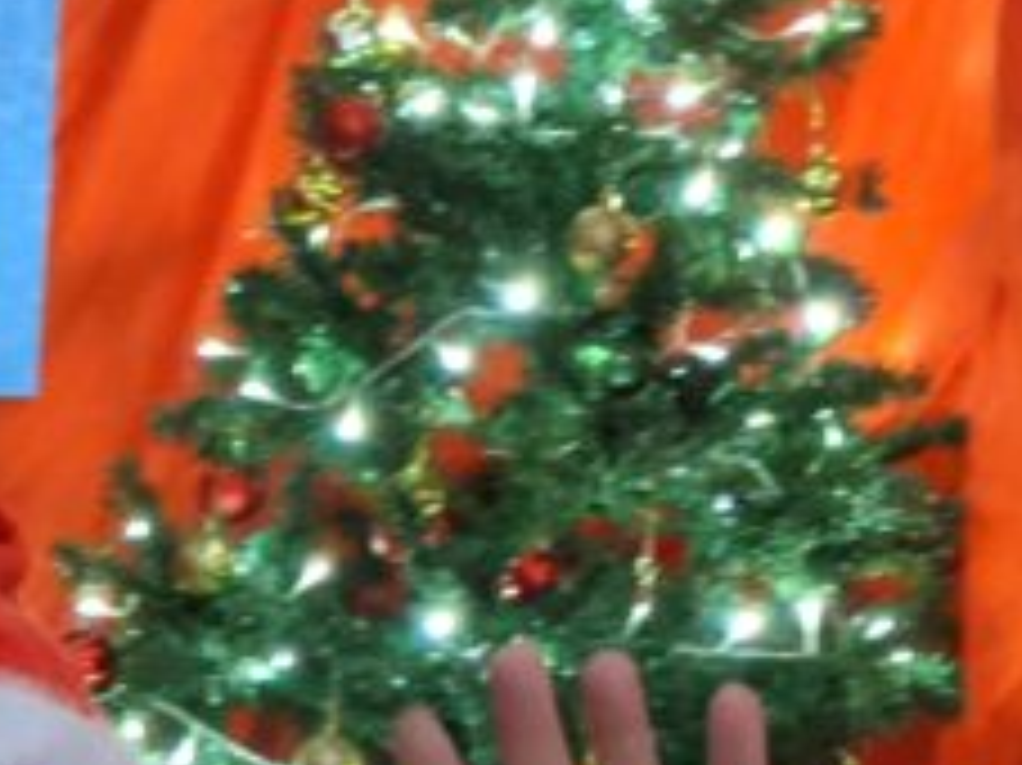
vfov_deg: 11.2
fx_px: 3600
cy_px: 1408
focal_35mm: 122
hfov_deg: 15.5
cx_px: -234
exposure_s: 1/20
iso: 783
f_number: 1.8
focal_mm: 4.44
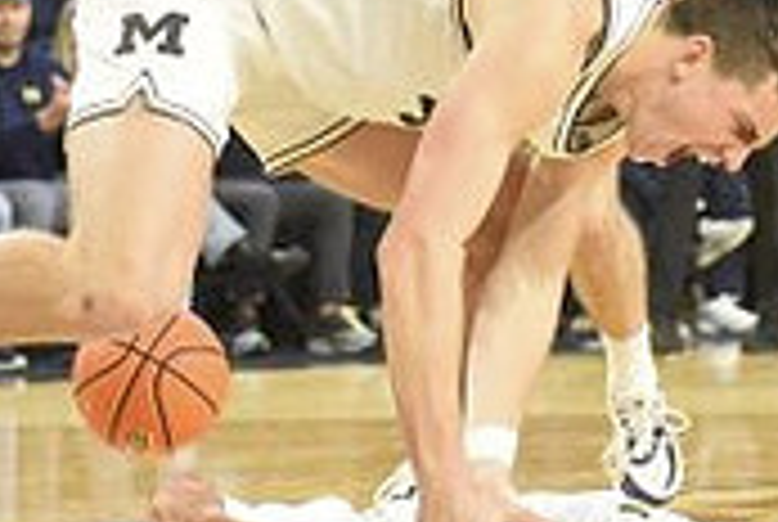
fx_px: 3983
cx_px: 324
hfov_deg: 11.2
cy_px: 117
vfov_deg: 7.5
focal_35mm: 184
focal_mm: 55
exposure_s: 1/800
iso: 2000
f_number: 2.8
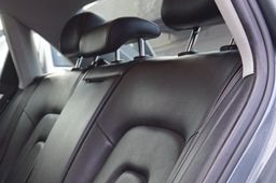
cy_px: 186
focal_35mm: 60
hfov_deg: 31.8
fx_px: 459
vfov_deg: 21.7
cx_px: 26
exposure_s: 1/60
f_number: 4
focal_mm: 16
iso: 200
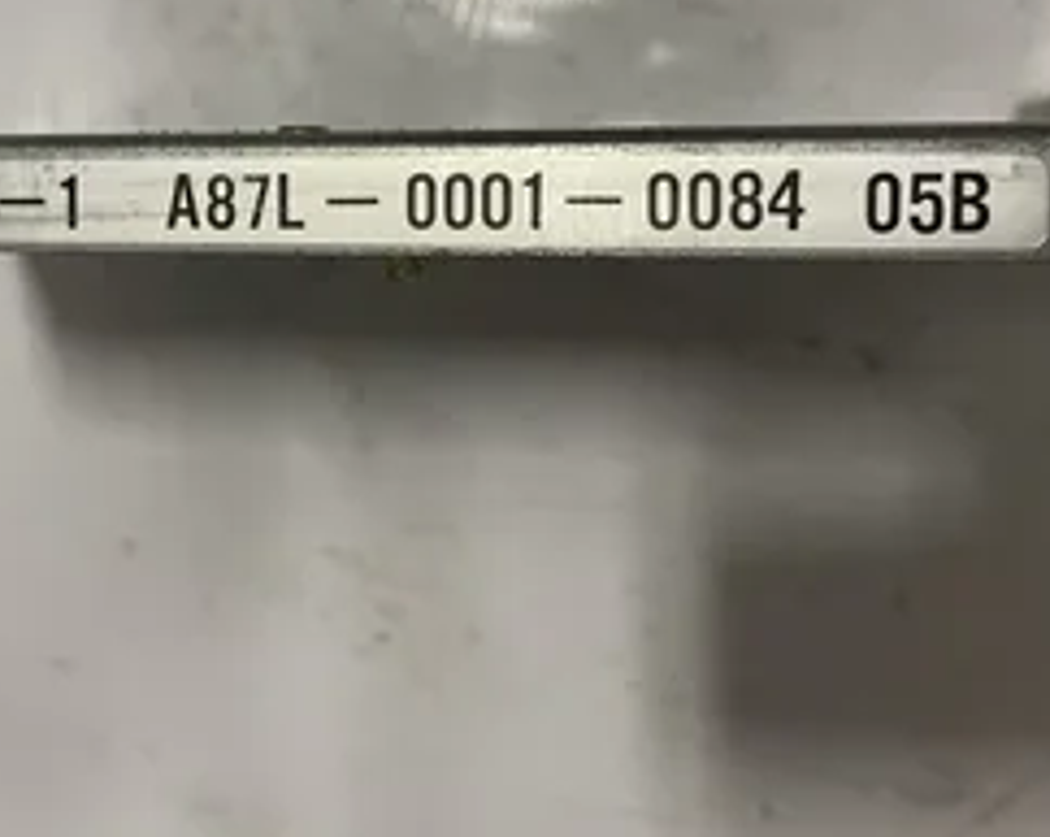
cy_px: 256
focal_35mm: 42
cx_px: 382
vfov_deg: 35.1
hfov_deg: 43.5
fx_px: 1304
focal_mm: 4.2
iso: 100
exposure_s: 1/60
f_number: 1.6
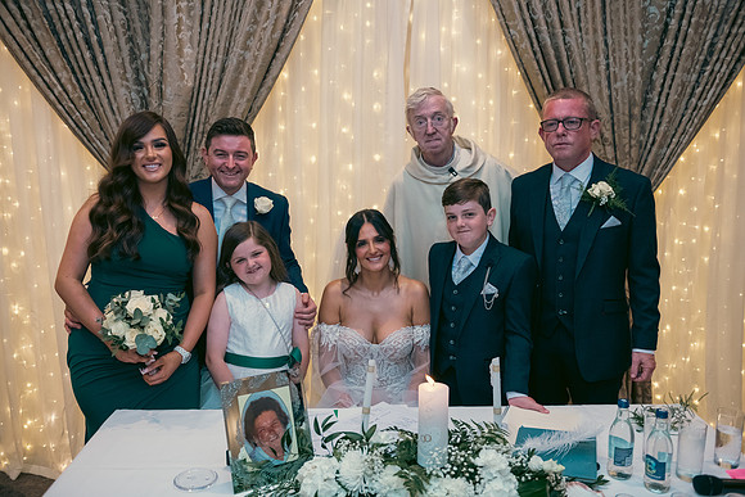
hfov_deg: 58.7
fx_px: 662
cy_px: 248
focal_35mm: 32
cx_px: 372
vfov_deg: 41.1
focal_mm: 32
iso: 800
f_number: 3.5
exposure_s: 1/160
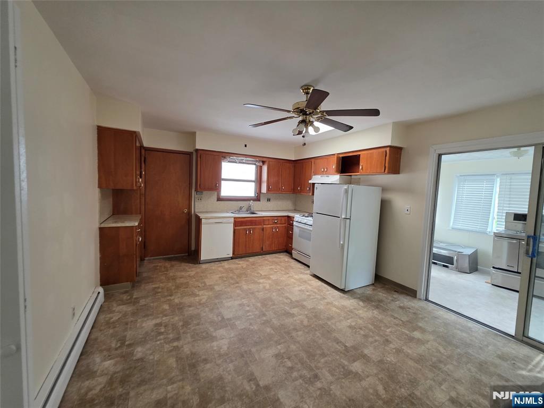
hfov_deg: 106.2
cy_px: 204
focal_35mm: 13
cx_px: 272
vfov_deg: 89.9
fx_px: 204
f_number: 1.9
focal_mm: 2.2
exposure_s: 1/120
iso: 200
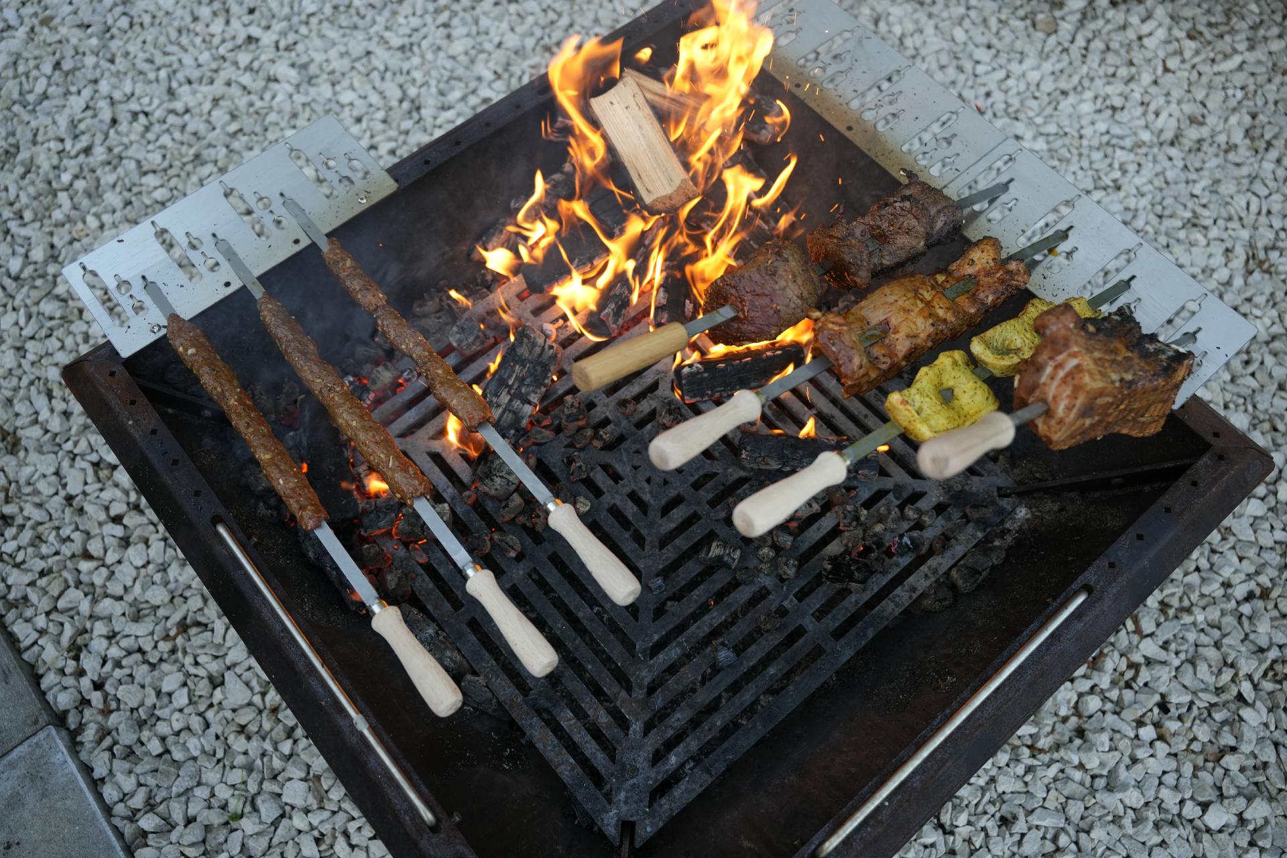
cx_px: 644
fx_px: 1051
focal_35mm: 29
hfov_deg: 63.0
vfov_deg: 44.4
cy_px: 429
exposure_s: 1/125
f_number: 2.8
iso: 400
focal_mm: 29.4
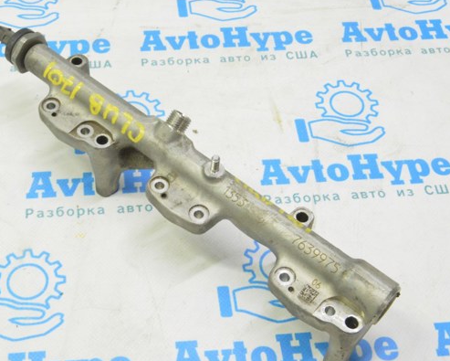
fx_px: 826
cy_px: 169
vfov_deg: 24.6
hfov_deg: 30.3
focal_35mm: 62
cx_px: 168
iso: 6400
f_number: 20
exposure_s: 1/20
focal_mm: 34
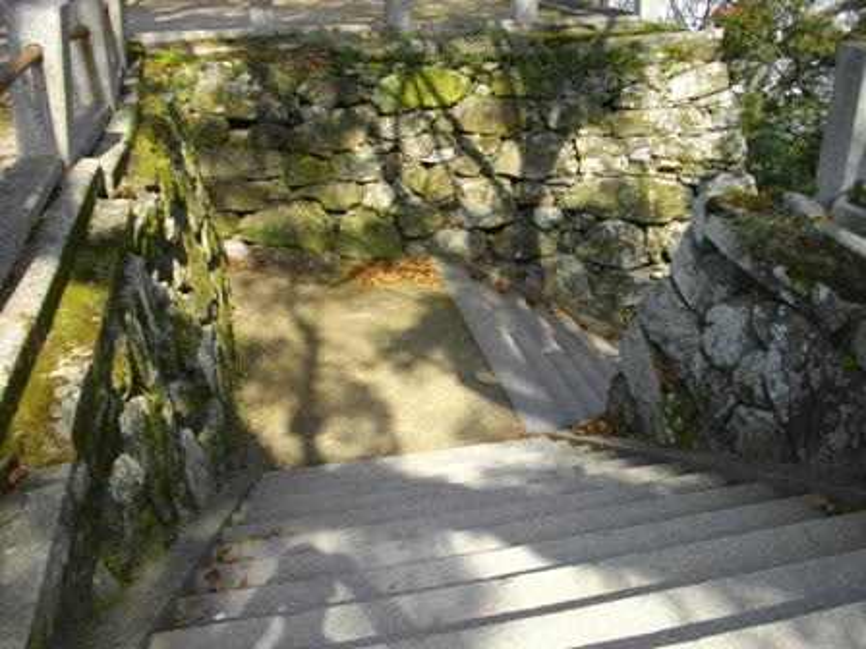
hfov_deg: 56.8
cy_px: 324
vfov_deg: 44.2
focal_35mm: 32
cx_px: 433
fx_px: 801
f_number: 2.9
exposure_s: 1/500
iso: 100
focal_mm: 5.7
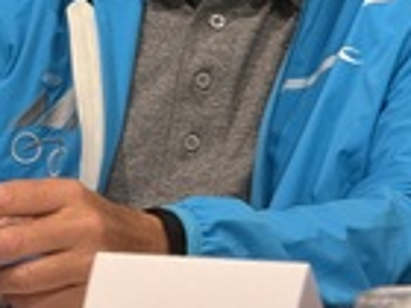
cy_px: -82
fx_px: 4583
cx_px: 21
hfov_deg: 5.1
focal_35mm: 386
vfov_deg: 3.8
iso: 250
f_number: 2.8
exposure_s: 1/50
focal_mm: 15.66
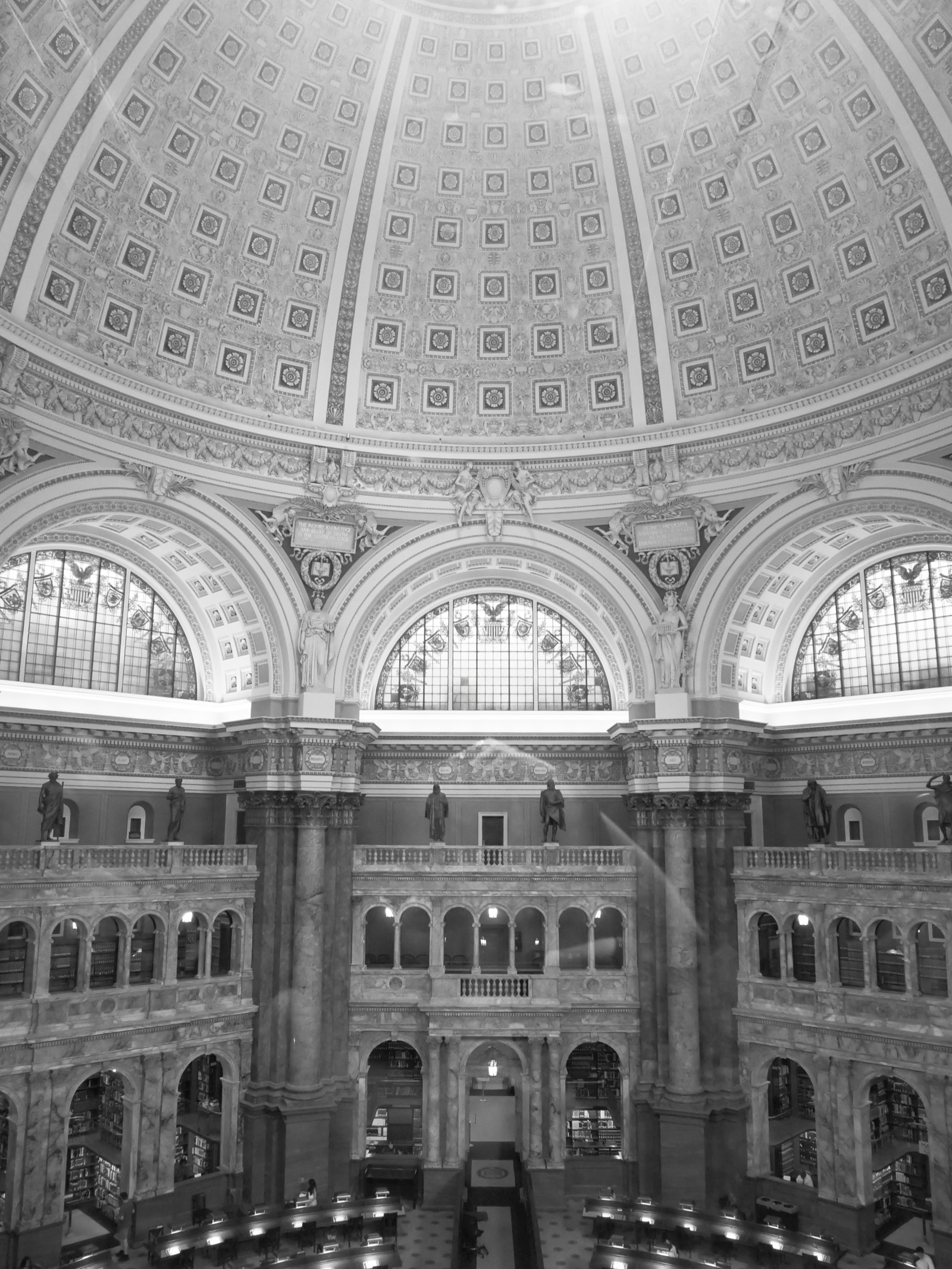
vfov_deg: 71.6
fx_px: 880
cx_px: 476
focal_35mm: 24
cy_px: 634
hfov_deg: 56.8
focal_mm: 12
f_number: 3.5
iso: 3200
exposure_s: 1/200
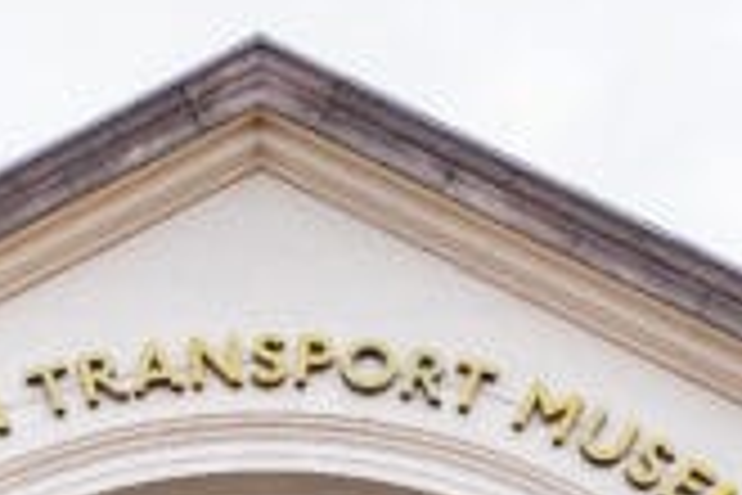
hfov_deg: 20.7
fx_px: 2020
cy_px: 1022
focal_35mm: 98
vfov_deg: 12.2
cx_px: 243
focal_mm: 21
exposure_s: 1/80
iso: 100
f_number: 6.3
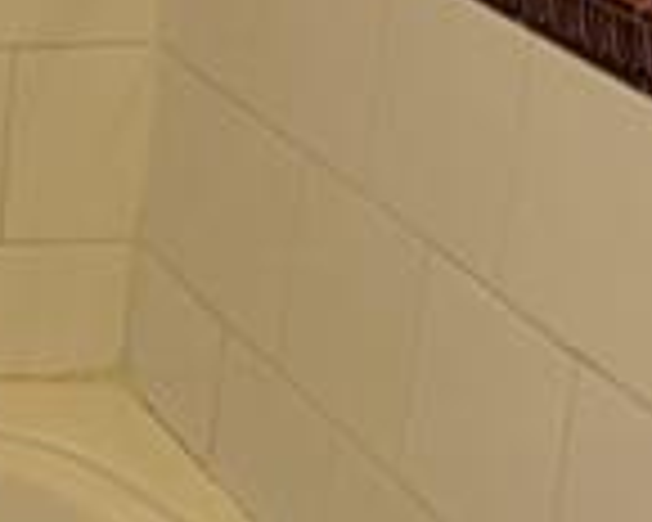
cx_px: -931
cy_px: 238
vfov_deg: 9.3
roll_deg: +0.4
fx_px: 3203
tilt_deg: -16.8
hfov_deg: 10.1
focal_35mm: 166
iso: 160
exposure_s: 1/60
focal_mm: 6.76
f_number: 1.78
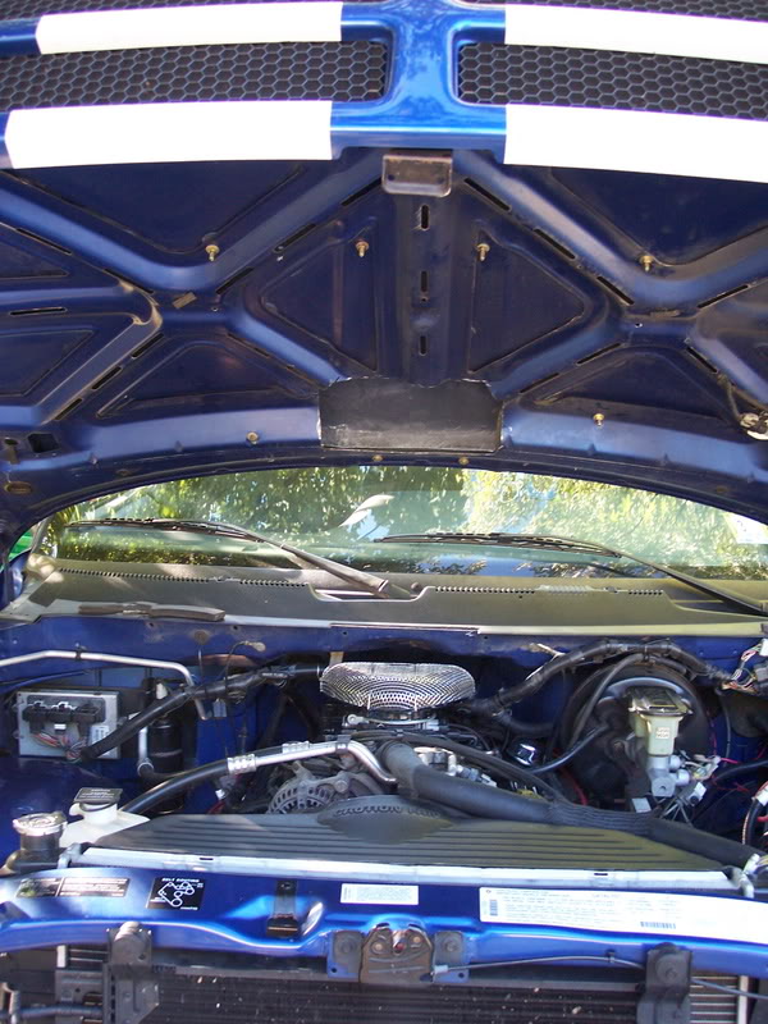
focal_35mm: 39
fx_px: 1154
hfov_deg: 36.8
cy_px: 512
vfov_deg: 47.9
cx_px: 384
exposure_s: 1/30
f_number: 3.4
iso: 200
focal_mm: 8
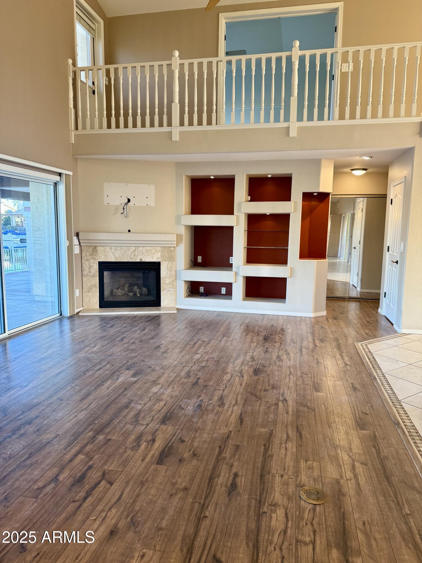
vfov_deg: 71.6
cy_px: 282
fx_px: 390
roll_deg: -1.3
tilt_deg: -5.7
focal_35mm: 24
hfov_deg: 56.8
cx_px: 211
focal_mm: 6.76
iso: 160
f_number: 1.78
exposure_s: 1/60
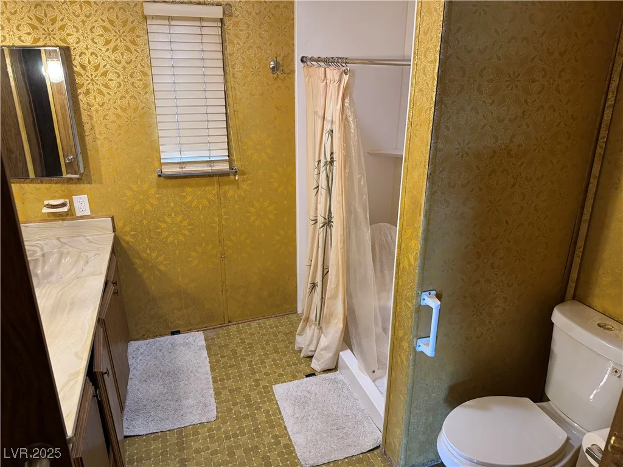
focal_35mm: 24
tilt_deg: -20.2
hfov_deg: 71.6
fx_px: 432
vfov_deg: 56.8
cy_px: 234
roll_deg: +0.4
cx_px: 312
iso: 320
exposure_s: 1/60
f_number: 1.78
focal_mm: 6.76
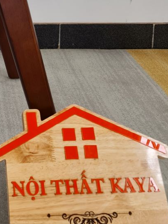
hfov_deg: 17.8
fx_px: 505
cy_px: -8
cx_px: -45
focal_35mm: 78
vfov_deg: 23.8
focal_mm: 7
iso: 50
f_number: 1.8
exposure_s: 1/100
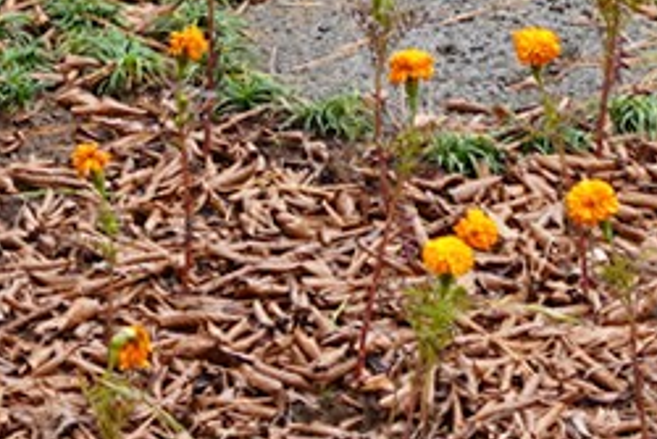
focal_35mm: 280
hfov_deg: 7.4
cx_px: 376
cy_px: -697
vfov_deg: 4.8
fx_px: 5113
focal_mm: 35
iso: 200
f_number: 6.3
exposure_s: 1/100
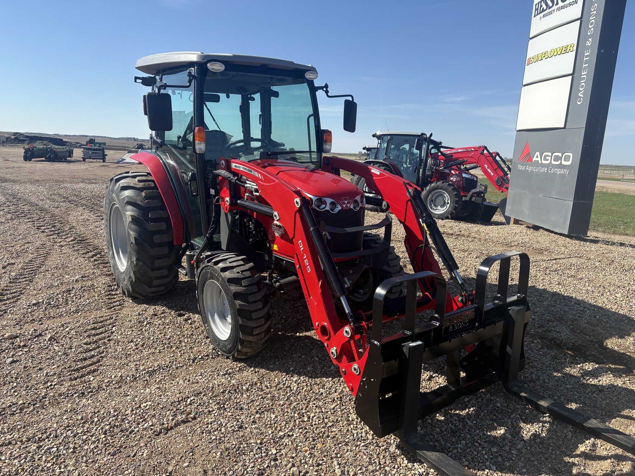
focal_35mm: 26
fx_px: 477
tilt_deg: -12.2
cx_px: 318
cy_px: 238
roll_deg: -1.5
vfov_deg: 53.1
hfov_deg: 67.3
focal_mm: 5.96
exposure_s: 1/2985
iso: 50
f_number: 1.6
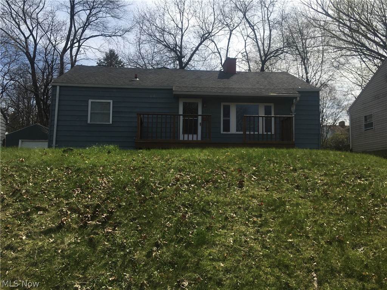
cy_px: 145
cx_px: 194
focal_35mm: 29
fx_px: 324
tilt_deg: +0.9
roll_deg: +1.7
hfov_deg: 61.7
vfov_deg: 48.2
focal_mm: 4.15
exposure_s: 1/1923
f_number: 2.2
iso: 25
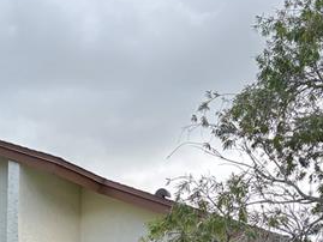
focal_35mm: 99
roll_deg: -1.2
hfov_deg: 19.7
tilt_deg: +3.1
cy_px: 405
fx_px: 924
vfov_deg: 13.7
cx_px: 95
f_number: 1.6
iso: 50
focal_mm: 5.96
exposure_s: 1/818
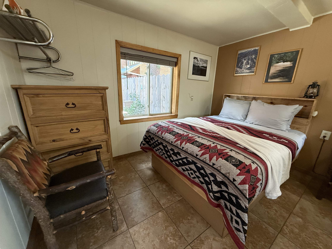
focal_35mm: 14
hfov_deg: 102.1
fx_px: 134
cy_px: 124
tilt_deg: -14.1
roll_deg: -2.2
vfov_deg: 85.7
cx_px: 166
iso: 400
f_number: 2.2
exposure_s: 1/120
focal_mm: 2.22
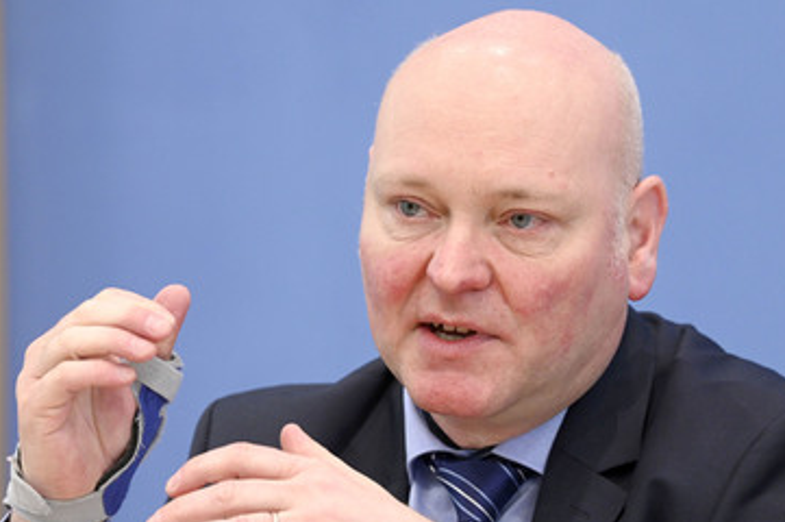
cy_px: 307
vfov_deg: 6.9
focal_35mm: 200
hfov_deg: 10.3
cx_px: 416
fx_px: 4357
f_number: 5.6
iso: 4000
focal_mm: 160
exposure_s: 1/640
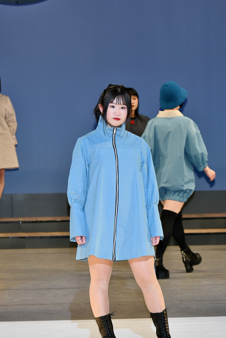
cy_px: 199
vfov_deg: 8.8
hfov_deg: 5.8
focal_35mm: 235
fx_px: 2213
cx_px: 120
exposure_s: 1/250
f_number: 5.6
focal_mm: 130
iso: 800
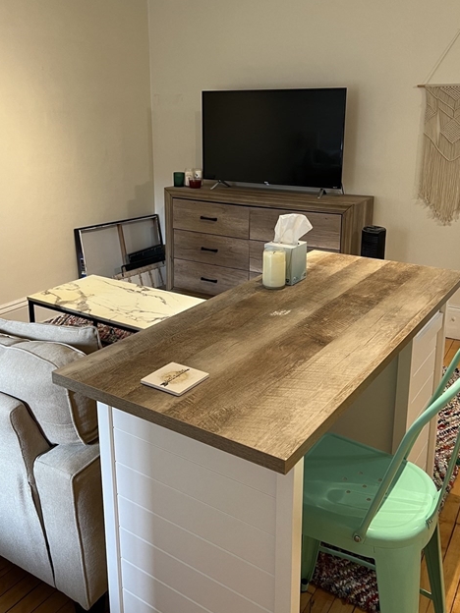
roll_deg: +0.1
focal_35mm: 32
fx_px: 567
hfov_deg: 44.2
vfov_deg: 56.3
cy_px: 243
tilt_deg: -12.0
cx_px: 227
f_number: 1.5
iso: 125
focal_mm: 5.7
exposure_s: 1/60
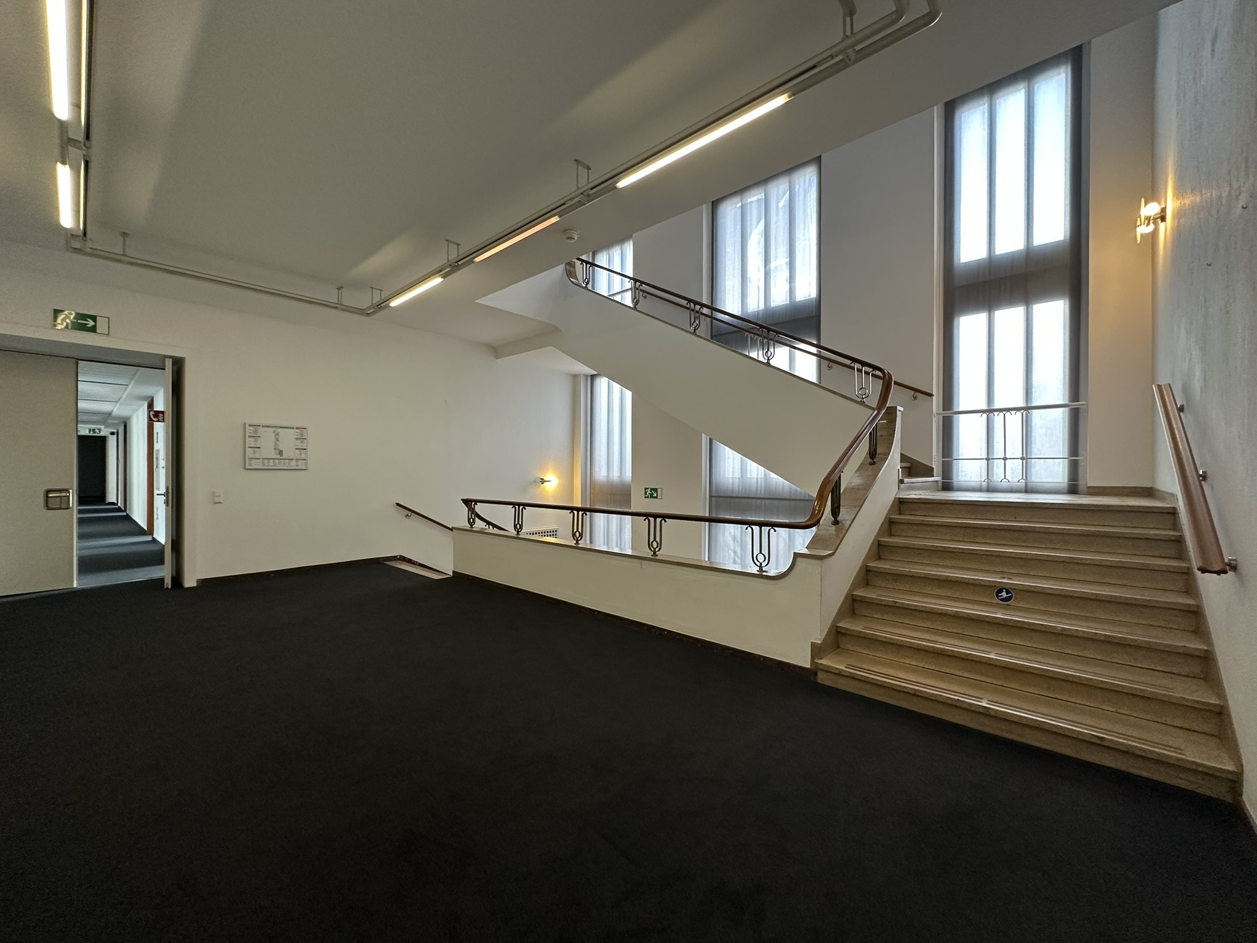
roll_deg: +0.0
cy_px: 472
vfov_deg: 85.7
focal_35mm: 14
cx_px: 628
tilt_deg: +0.0
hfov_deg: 102.1
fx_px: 508
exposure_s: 1/50
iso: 200
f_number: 2.2
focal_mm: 2.22
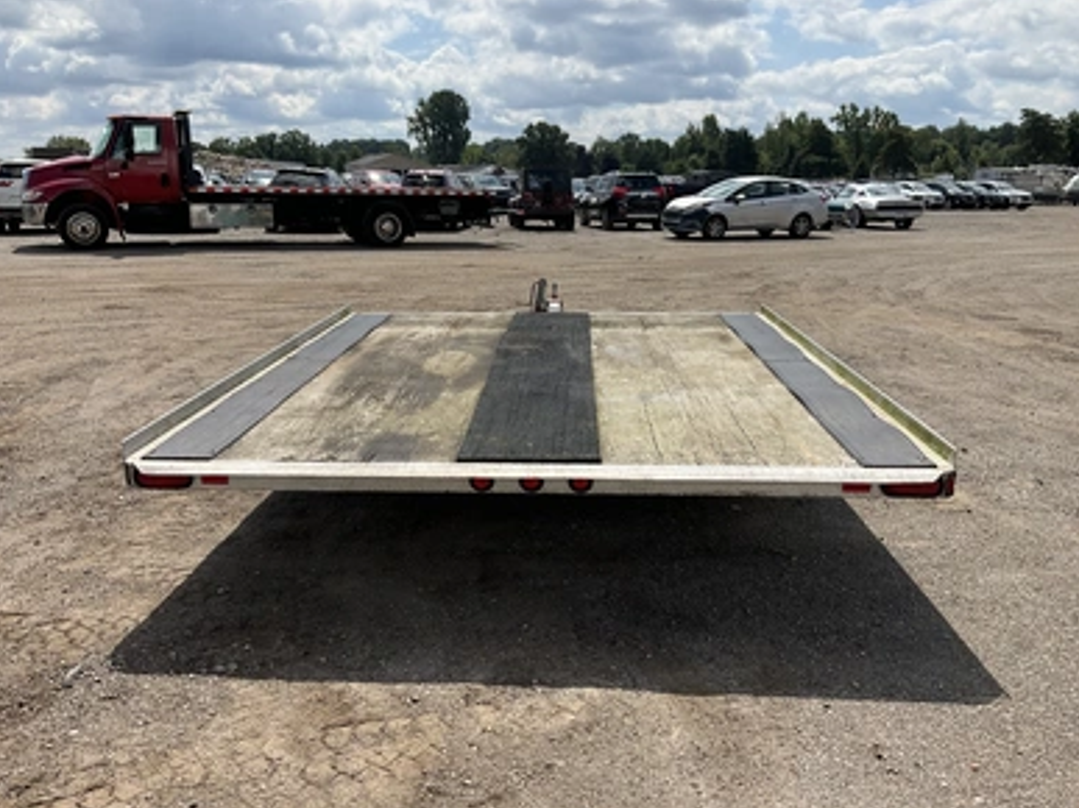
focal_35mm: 30
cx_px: 530
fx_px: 935
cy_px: 415
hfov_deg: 60.0
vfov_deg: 46.8
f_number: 1.8
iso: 25
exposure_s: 1/2538
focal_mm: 3
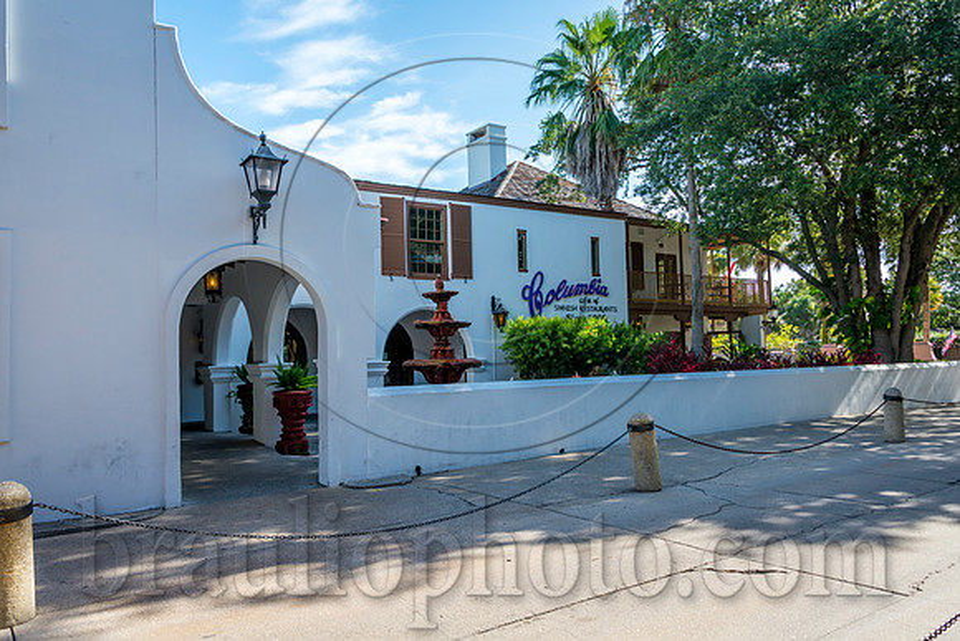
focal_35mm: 28
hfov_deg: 65.5
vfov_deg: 46.4
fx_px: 747
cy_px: 320
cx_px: 480
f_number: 8
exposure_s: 1/500
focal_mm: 28
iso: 200
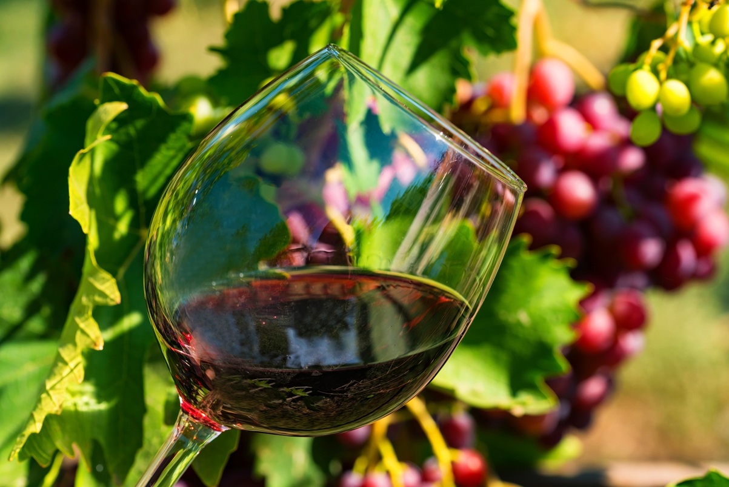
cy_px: 244
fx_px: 1823
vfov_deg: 15.2
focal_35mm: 90
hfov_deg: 22.6
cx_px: 364
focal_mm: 90
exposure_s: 1/400
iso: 400
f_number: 8
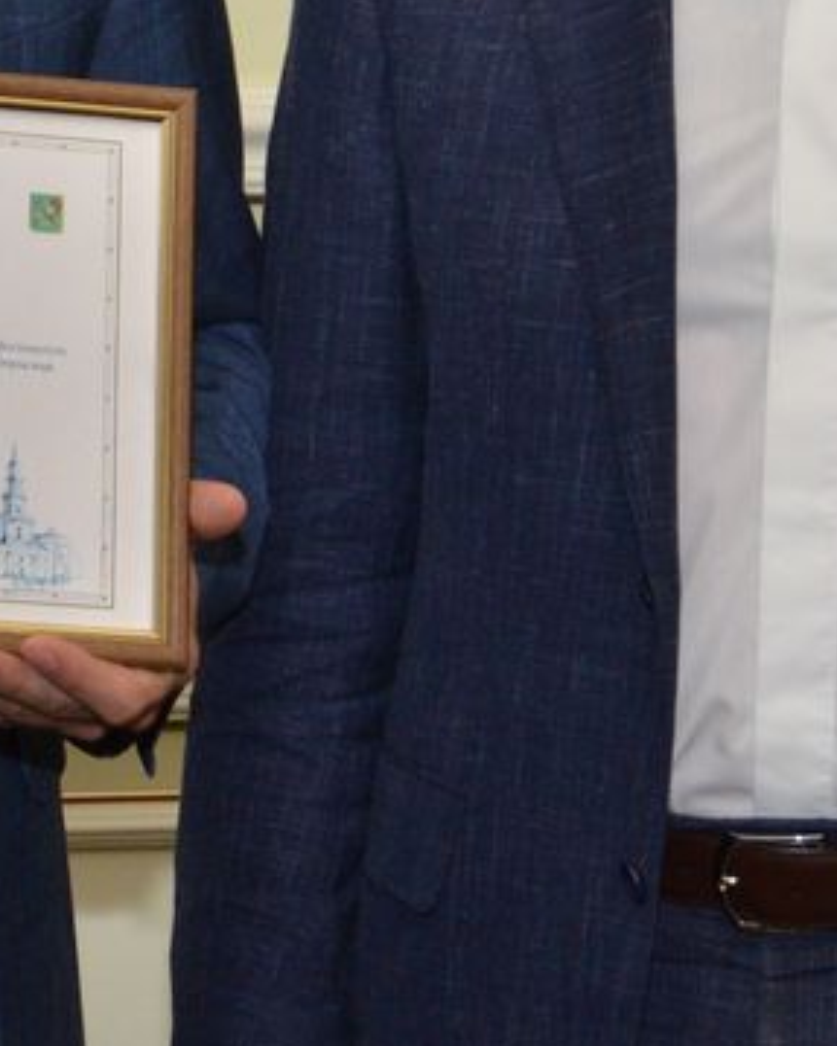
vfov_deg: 8.3
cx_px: 149
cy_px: -150
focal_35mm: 230
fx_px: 7125
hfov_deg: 6.7
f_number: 4.8
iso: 800
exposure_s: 1/250
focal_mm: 42
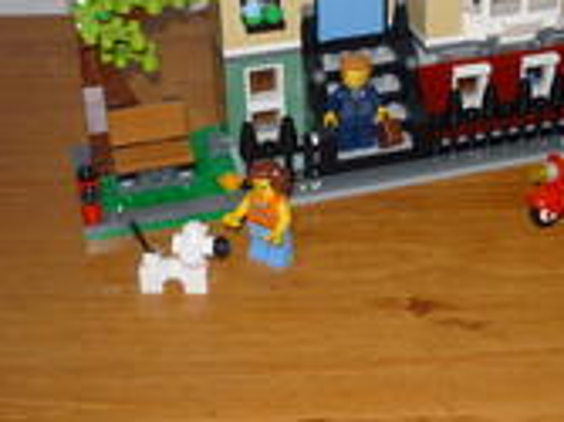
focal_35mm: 69
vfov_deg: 21.0
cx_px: 392
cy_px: 74
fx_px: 1123
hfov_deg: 27.9
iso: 100
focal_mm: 5.2
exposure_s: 1/30
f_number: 3.3
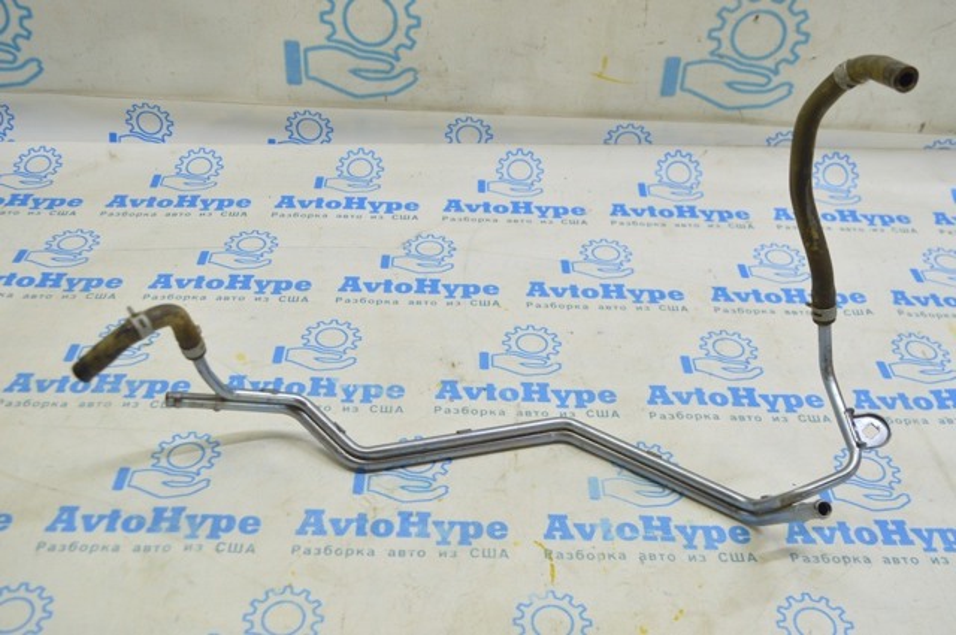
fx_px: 1034
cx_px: 478
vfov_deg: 34.1
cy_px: 318
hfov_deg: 49.6
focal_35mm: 39
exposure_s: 1/25
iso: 400
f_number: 5.6
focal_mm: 26
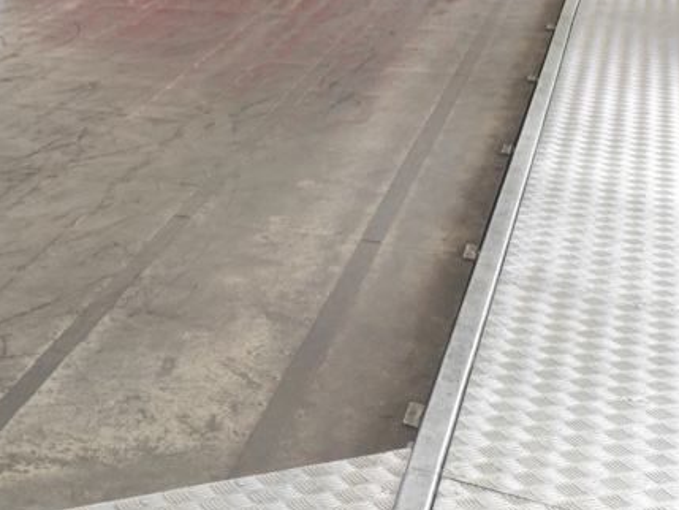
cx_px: -228
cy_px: 42
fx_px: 1373
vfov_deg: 20.6
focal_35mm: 70
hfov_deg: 24.0
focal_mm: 5.43
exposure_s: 1/100
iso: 112
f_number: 1.89
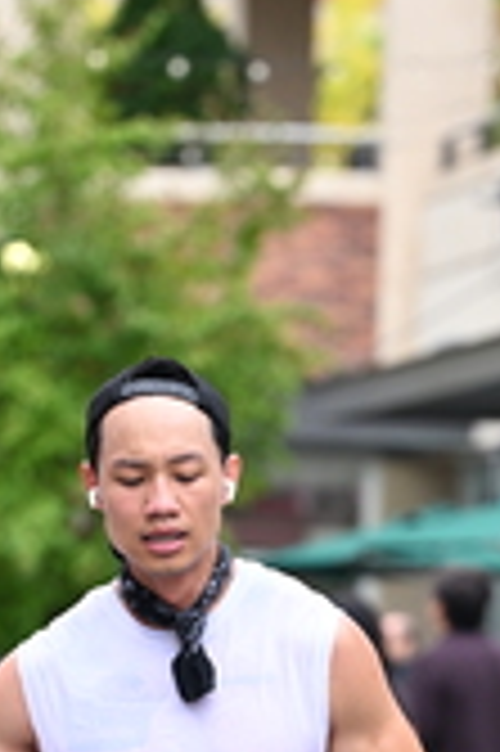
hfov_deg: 4.4
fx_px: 6534
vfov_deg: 6.6
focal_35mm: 313
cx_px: 309
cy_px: 581
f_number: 2.8
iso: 640
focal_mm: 95
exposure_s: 1/1600
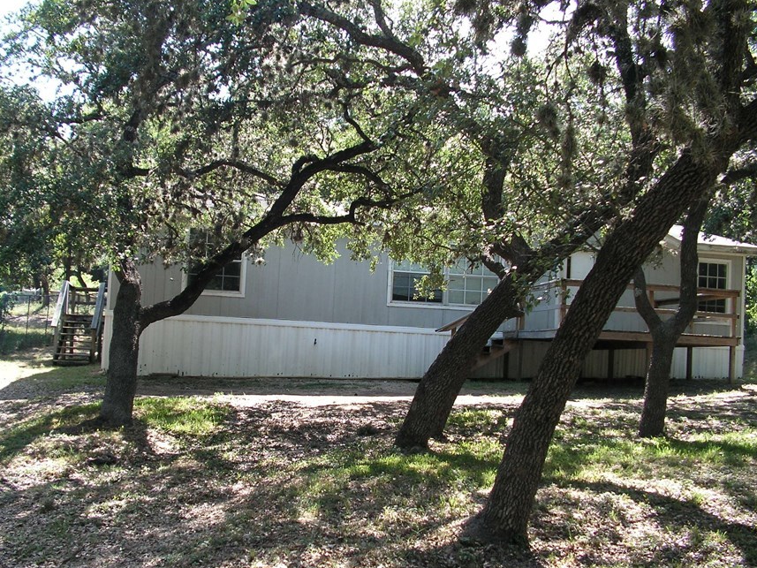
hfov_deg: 43.7
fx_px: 940
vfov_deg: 33.6
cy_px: 293
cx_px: 325
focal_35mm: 43
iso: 50
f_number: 3.2
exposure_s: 1/100
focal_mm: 6
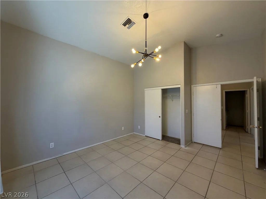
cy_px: 100
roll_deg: +0.7
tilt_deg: +1.6
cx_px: 133
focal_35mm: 14
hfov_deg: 102.1
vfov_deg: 85.7
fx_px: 108
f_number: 2.2
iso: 200
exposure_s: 1/120
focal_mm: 2.22
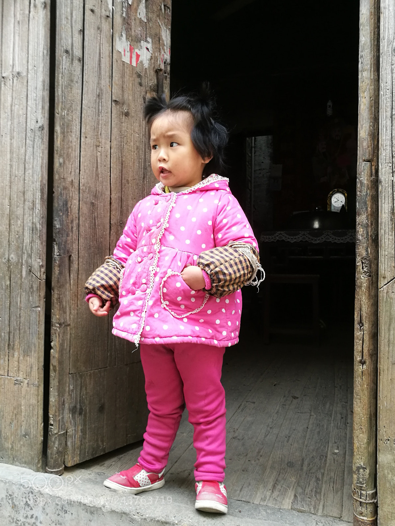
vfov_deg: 65.3
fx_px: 411
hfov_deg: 51.4
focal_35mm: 27
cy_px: 263
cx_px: 198
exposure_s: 1/33.3
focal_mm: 4.5
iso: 125
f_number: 2.2
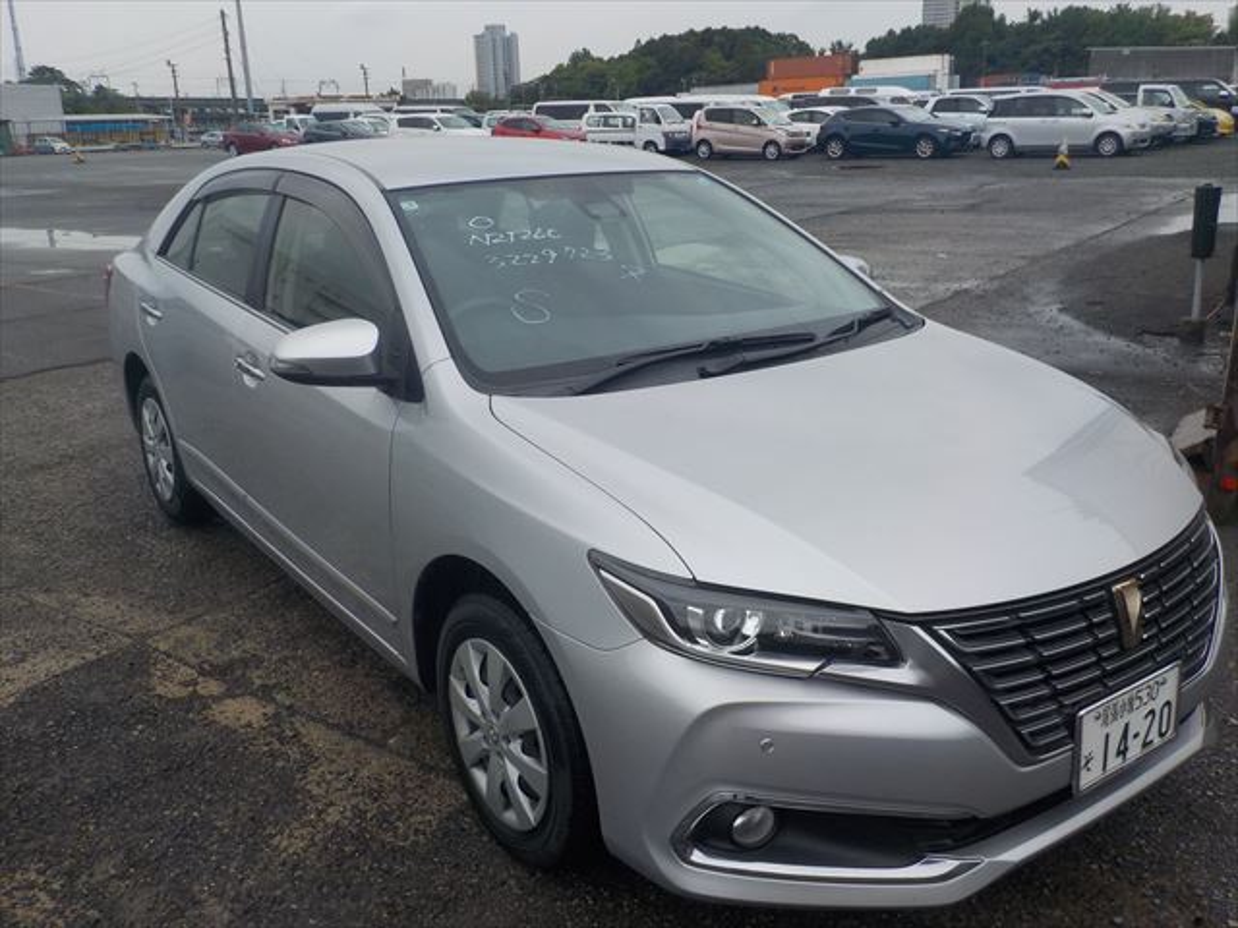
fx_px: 1073
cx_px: 619
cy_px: 464
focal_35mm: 30
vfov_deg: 46.8
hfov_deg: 60.0
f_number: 3.3
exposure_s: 1/1000
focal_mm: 4.1
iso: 125
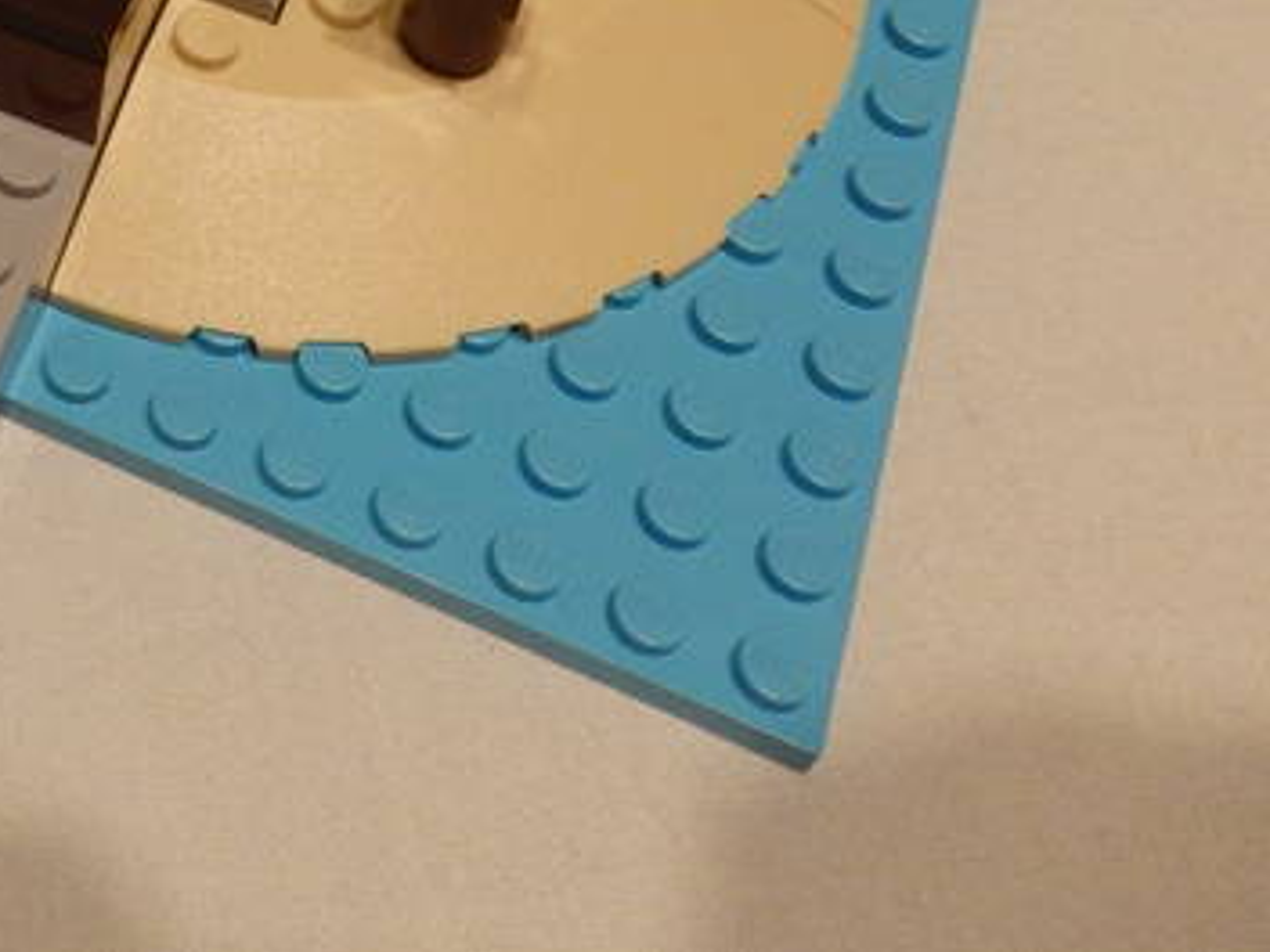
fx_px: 2348
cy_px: -258
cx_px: -307
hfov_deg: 26.4
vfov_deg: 21.0
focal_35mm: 64
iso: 400
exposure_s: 1/30
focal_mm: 4.5
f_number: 3
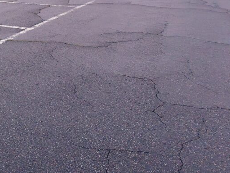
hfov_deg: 39.0
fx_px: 306
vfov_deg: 29.7
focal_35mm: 46
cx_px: 34
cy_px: 5
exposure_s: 1/120
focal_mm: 5.6
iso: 1879
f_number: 1.9
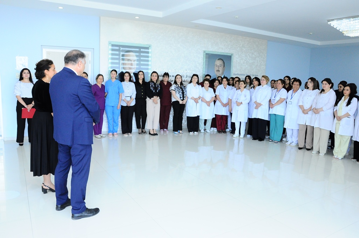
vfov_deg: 47.8
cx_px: 180
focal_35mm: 27
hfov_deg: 67.4
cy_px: 119
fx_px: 269
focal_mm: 18
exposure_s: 1/160
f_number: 8
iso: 1600
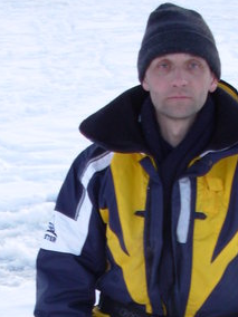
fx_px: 981
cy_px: 417
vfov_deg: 17.2
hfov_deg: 13.8
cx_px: 136
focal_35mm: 107
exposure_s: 1/76.1
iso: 50
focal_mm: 6.3
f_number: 2.9
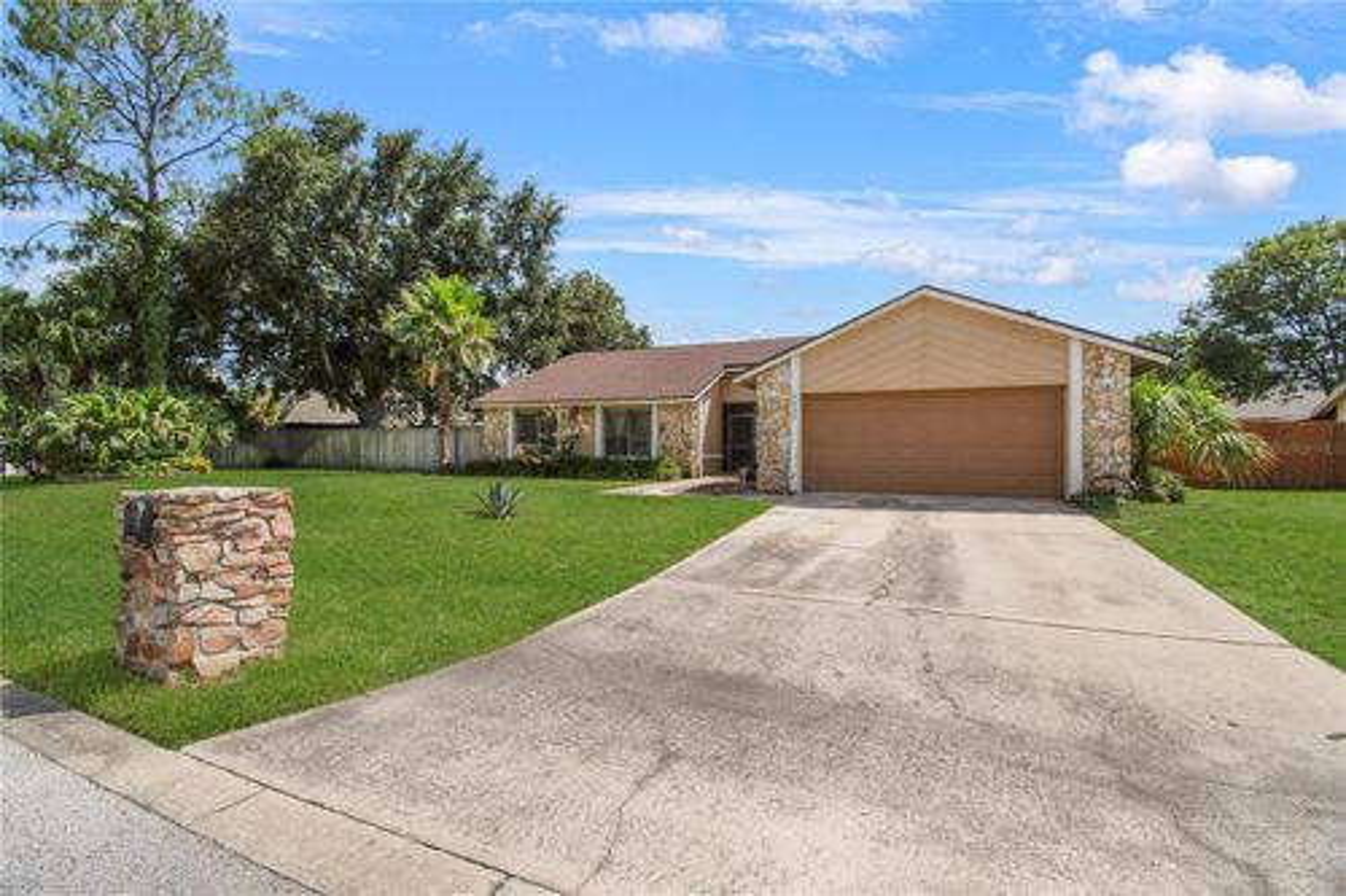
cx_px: 673
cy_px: 448
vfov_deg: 77.3
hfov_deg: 100.4
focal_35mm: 15
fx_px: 561
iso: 100
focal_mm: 10
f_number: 7.1
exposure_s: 1/8000
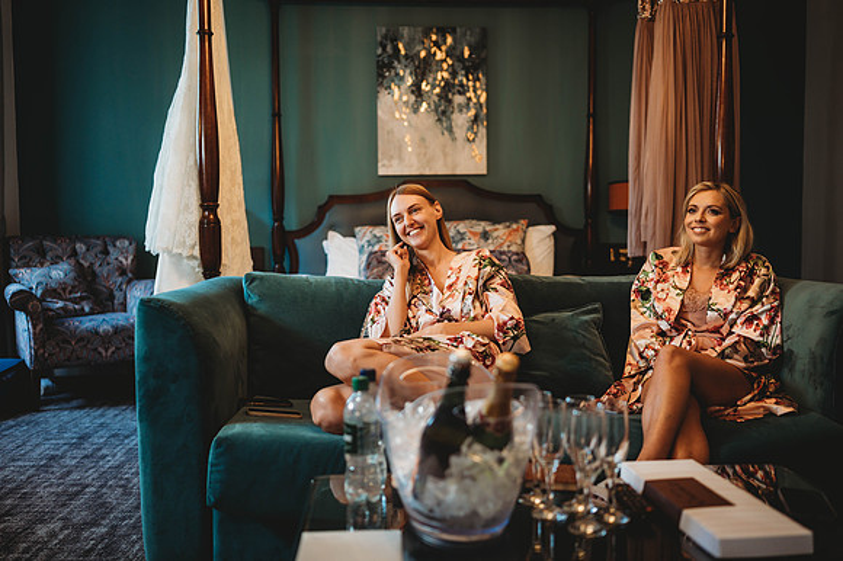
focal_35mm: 35
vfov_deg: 37.8
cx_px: 422
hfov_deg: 54.5
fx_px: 819
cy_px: 280
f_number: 1.8
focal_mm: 35
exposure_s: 1/160
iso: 560
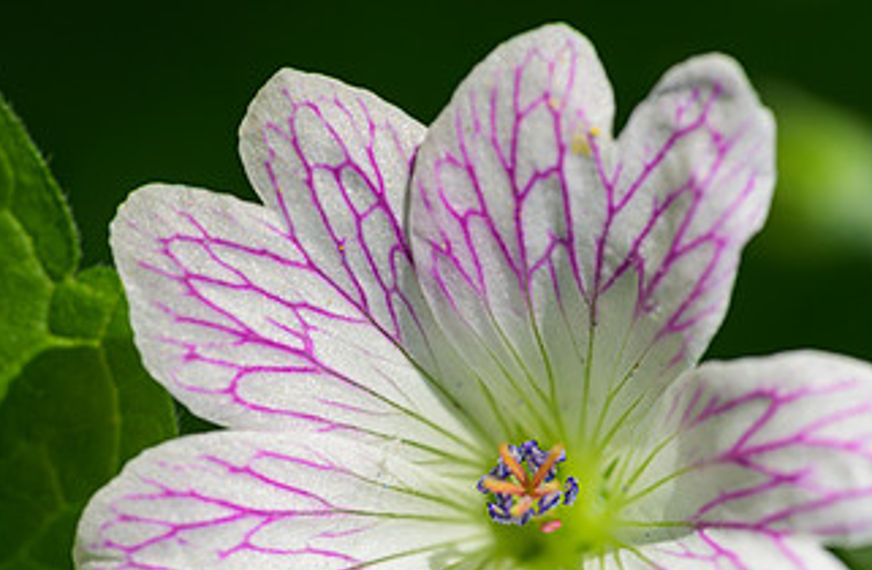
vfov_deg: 6.7
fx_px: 4840
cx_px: 272
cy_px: 484
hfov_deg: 10.3
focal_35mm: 201
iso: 1000
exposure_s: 1/640
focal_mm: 105
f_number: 9
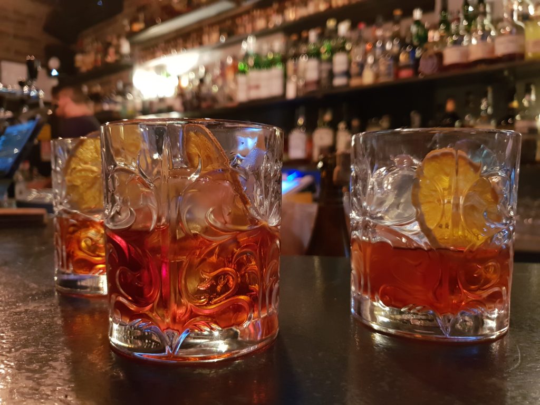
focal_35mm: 26
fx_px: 406
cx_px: 270
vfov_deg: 53.1
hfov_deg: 67.3
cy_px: 202
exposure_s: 1/10
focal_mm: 4.3
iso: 400
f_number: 1.5
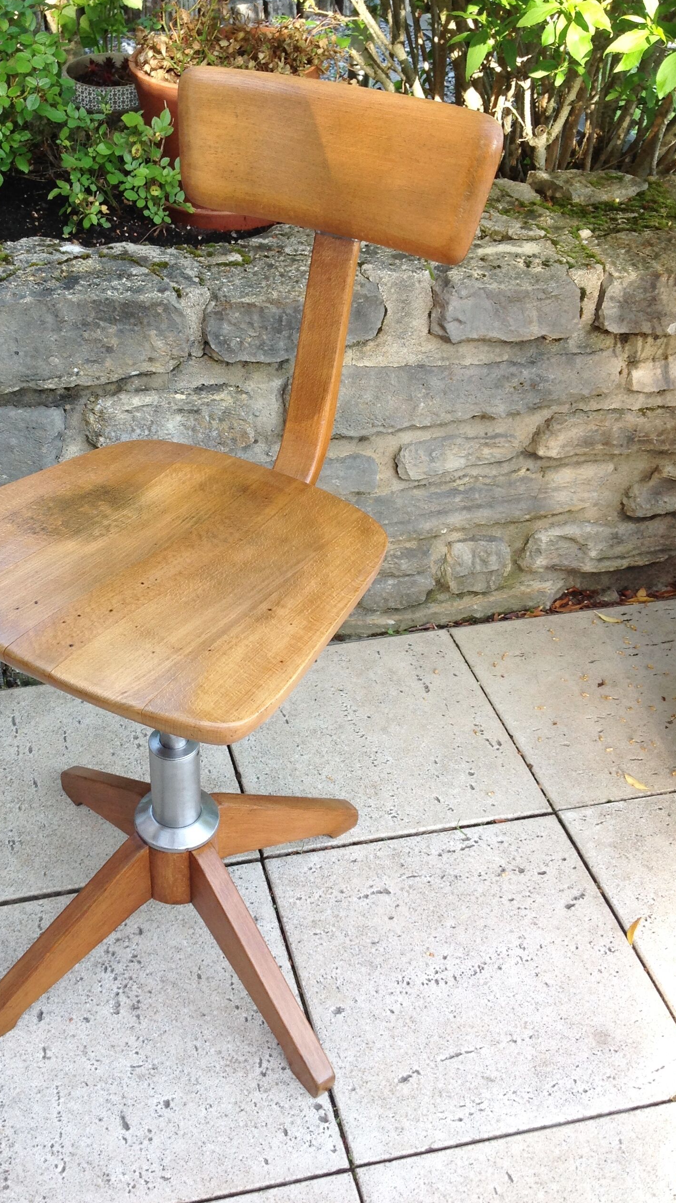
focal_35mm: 39
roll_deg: +2.1
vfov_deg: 51.6
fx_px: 1243
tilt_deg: -37.0
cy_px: 588
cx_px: 221
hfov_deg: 30.2
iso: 50
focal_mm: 4.28
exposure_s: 1/120
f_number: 2.4
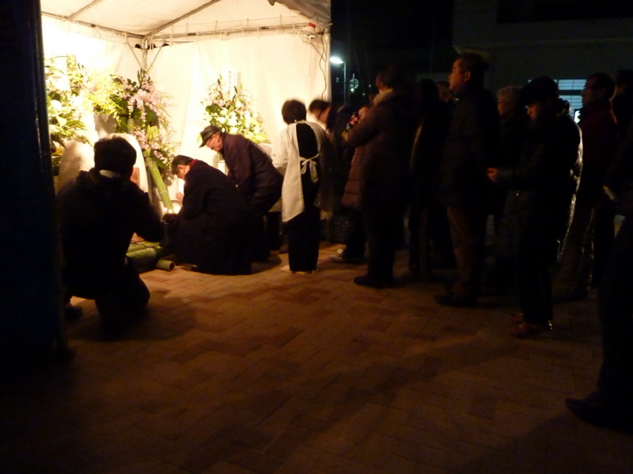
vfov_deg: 54.9
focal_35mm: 25
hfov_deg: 69.4
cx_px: 316
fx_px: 457
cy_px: 237
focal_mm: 4.1
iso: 800
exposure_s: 1/13
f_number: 3.3
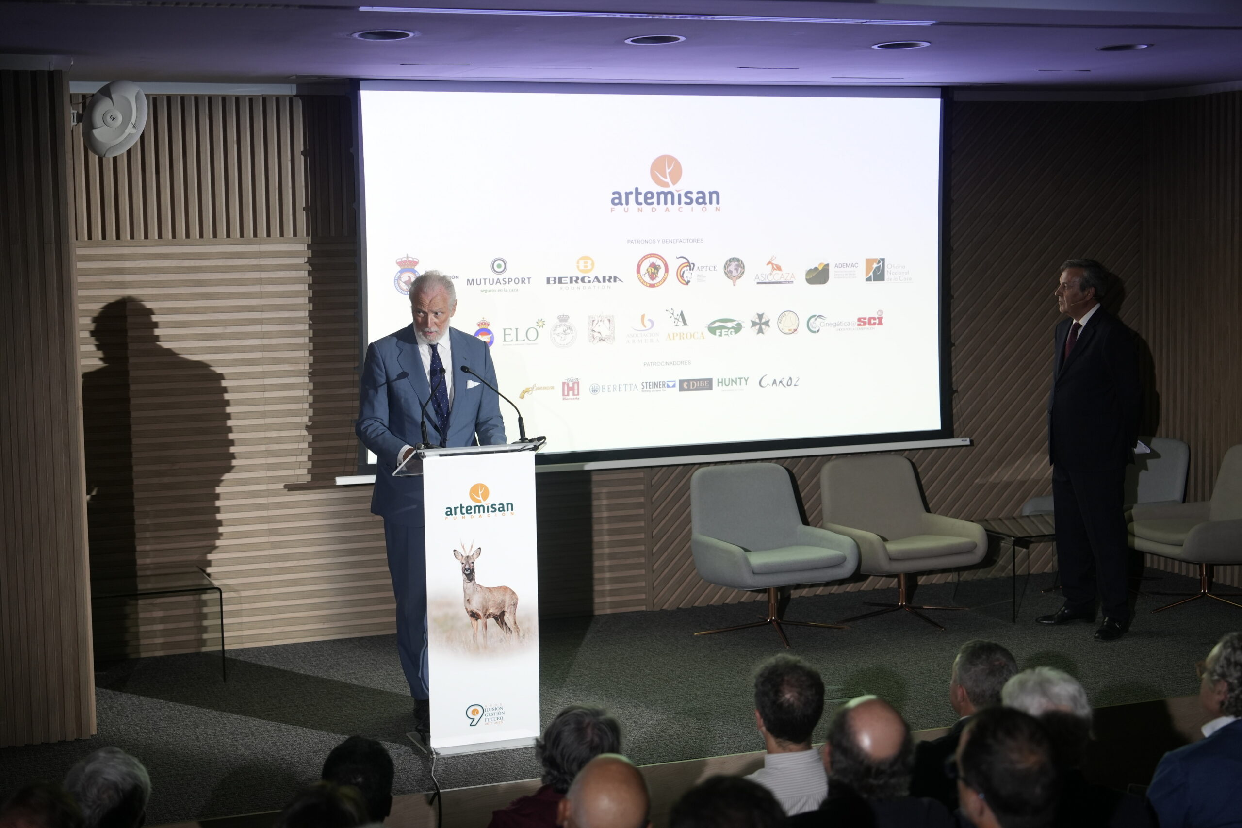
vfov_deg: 23.8
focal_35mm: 57
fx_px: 1966
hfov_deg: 35.1
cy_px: 414
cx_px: 621
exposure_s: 1/125
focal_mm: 57
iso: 1000
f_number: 2.8
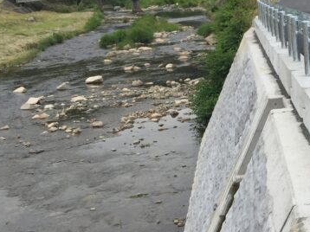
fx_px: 743
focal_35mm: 83
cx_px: 298
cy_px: 177
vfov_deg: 17.6
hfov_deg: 22.8
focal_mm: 4.15
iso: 32
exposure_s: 1/879
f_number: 2.2
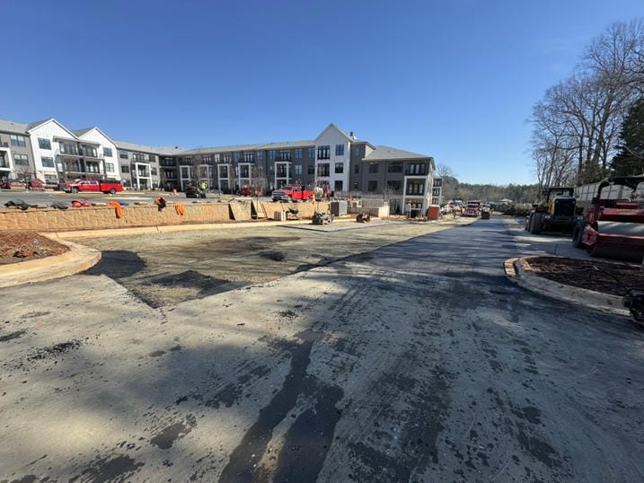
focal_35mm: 14
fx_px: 261
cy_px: 242
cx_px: 322
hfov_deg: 102.1
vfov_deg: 85.7
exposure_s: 1/1198
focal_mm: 2.22
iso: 40
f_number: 2.2
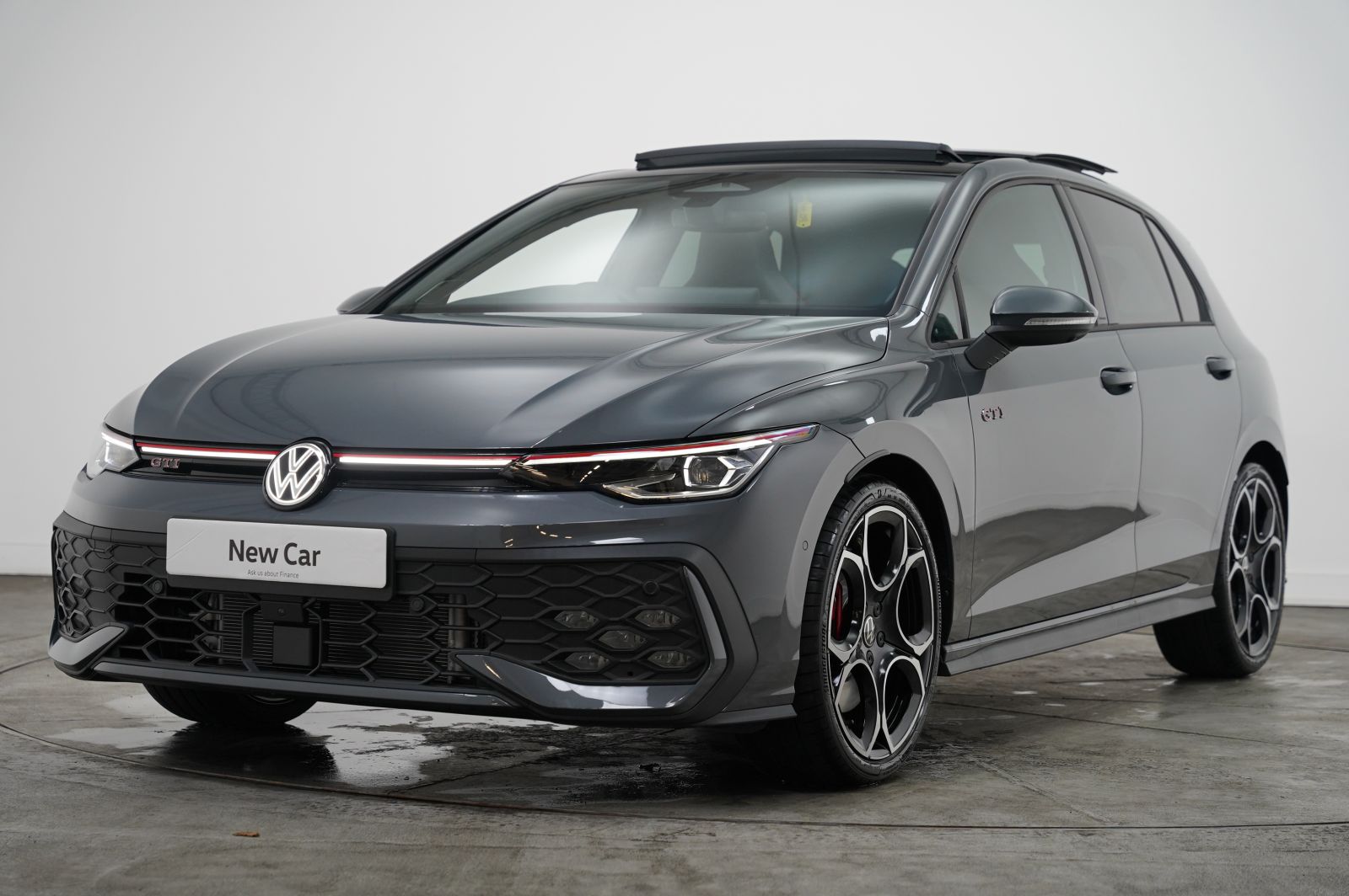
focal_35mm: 68
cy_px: 448
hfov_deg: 29.8
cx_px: 674
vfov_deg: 20.1
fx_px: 2531
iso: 1250
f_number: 4
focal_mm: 67.6
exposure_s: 1/160
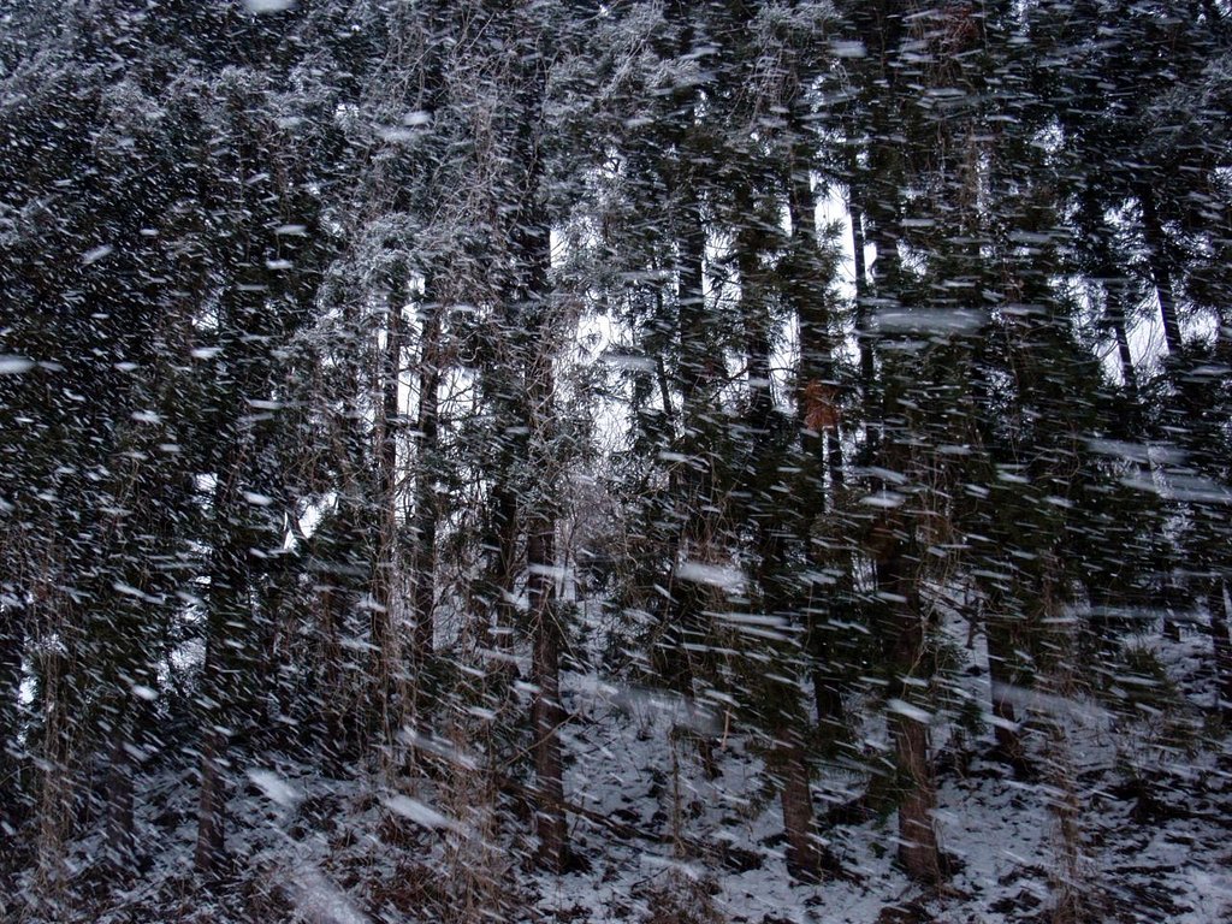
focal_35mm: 34
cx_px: 616
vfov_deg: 41.8
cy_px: 462
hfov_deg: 54.0
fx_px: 1210
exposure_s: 1/50
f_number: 3.5
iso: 200
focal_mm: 6.07
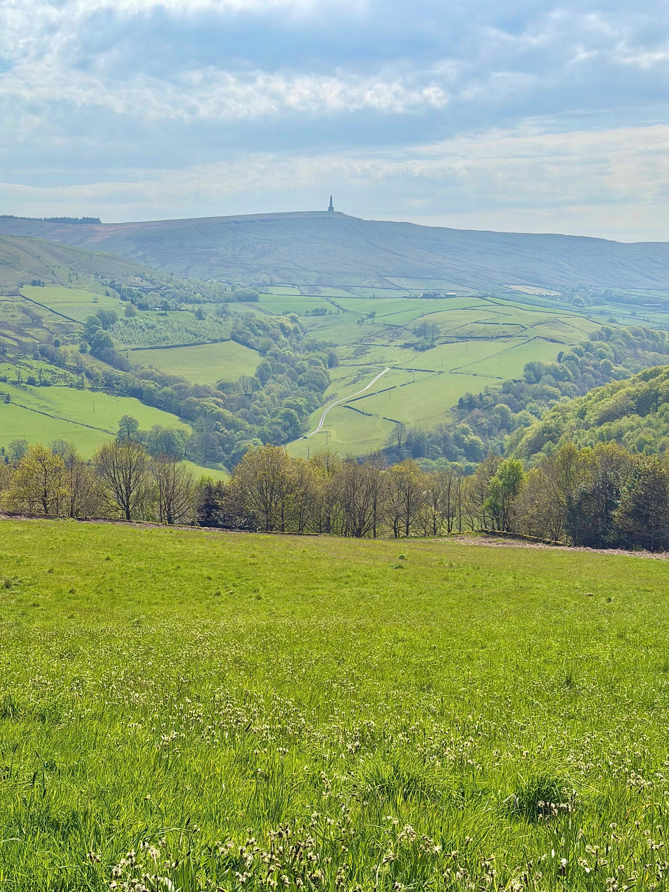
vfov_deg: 39.7
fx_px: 1237
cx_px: 334
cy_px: 446
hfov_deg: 30.3
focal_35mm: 48
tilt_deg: -7.6
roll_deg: +0.1
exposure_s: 1/7874
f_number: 1.78
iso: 64
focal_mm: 6.76
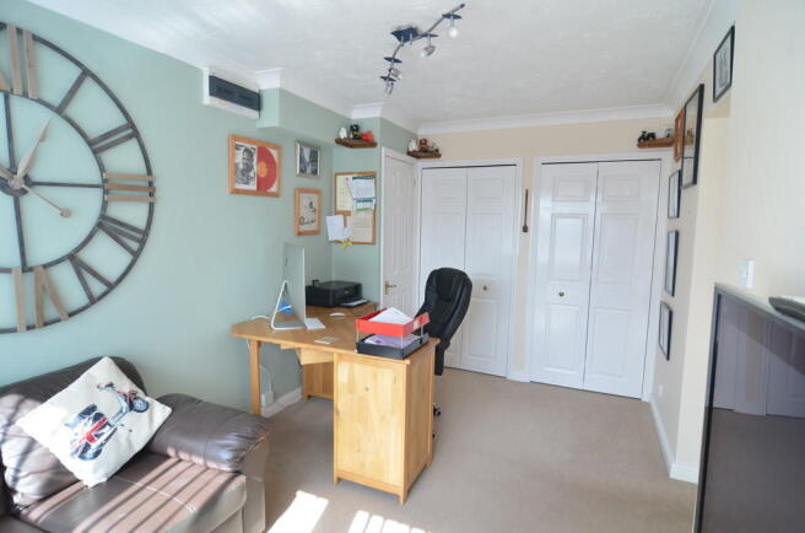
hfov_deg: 90.1
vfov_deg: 67.1
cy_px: 266
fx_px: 402
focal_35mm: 18
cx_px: 402
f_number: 4
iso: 400
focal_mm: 12
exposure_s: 1/100
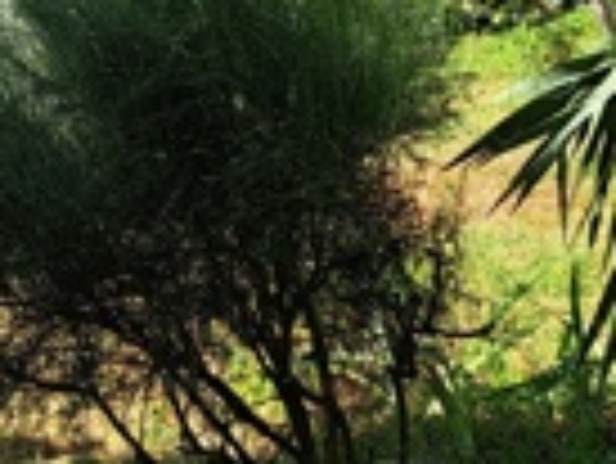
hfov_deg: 16.1
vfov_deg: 12.7
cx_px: -310
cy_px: -203
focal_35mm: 112
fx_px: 1995
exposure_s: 1/759
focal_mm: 5.23
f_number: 1.8
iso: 50
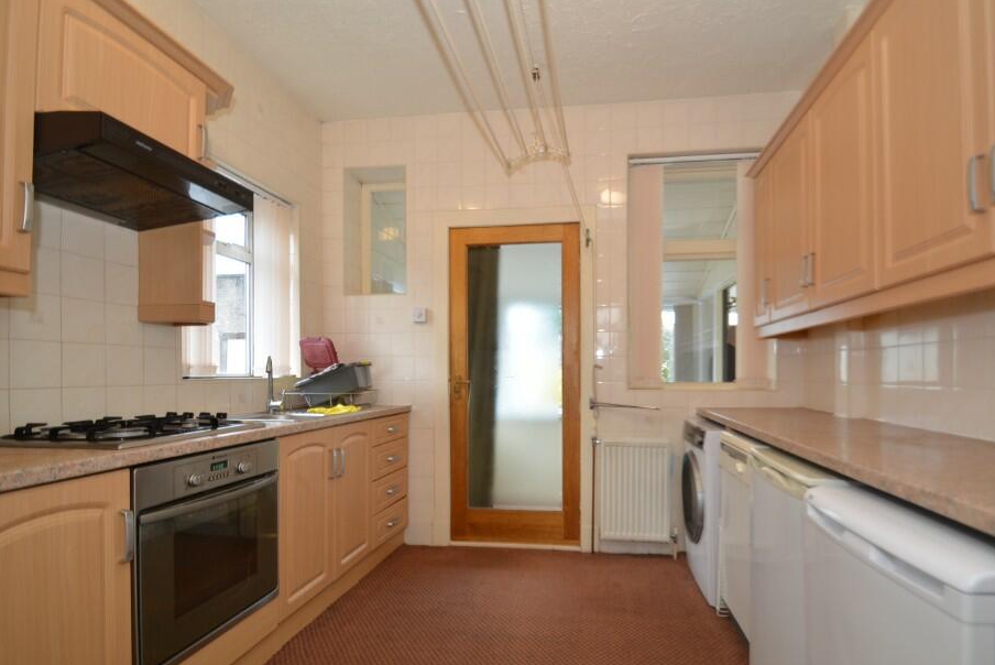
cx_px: 544
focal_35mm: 17
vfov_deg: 70.4
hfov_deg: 93.0
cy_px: 357
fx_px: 470
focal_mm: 10
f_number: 3.5
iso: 100
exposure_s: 1/15
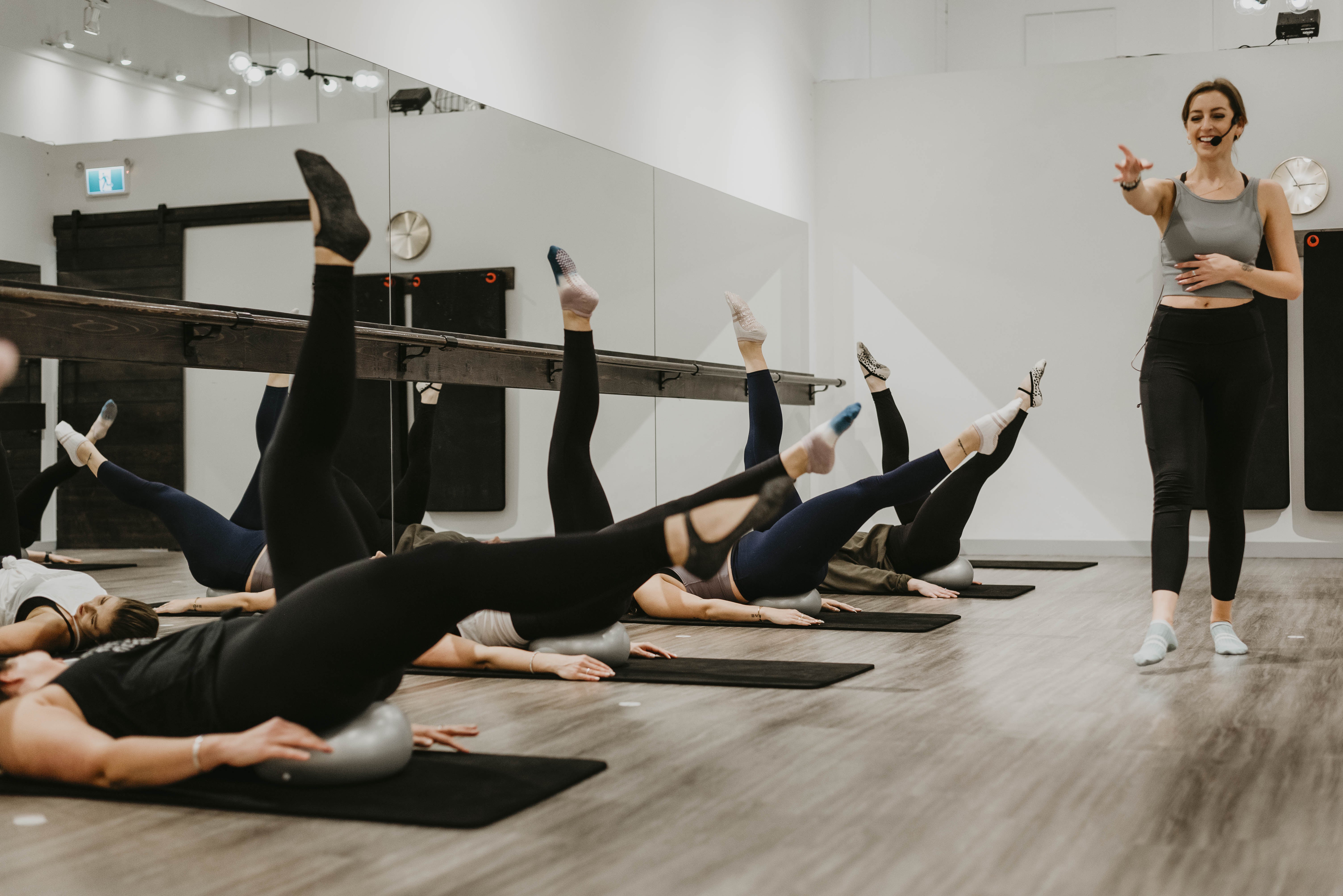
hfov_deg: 39.6
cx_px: 672
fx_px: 1866
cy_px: 448
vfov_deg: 27.0
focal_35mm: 50
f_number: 2.8
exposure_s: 1/200
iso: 400
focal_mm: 50
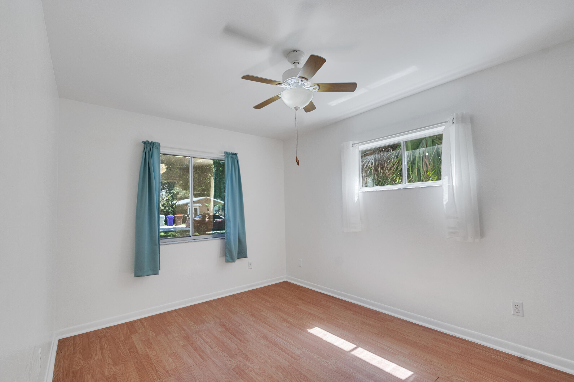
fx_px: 239
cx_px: 287
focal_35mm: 15
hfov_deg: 100.4
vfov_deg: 77.3
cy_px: 191
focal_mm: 10
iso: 320
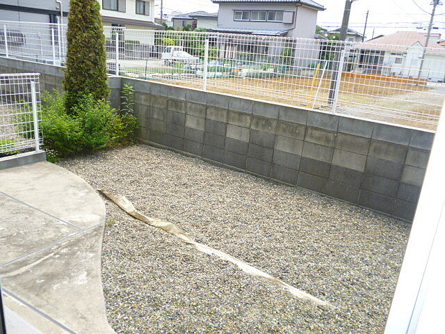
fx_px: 360
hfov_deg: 63.4
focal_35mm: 28
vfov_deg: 49.7
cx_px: 222
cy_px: 167
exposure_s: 1/500
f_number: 3.1
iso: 100
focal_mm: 5
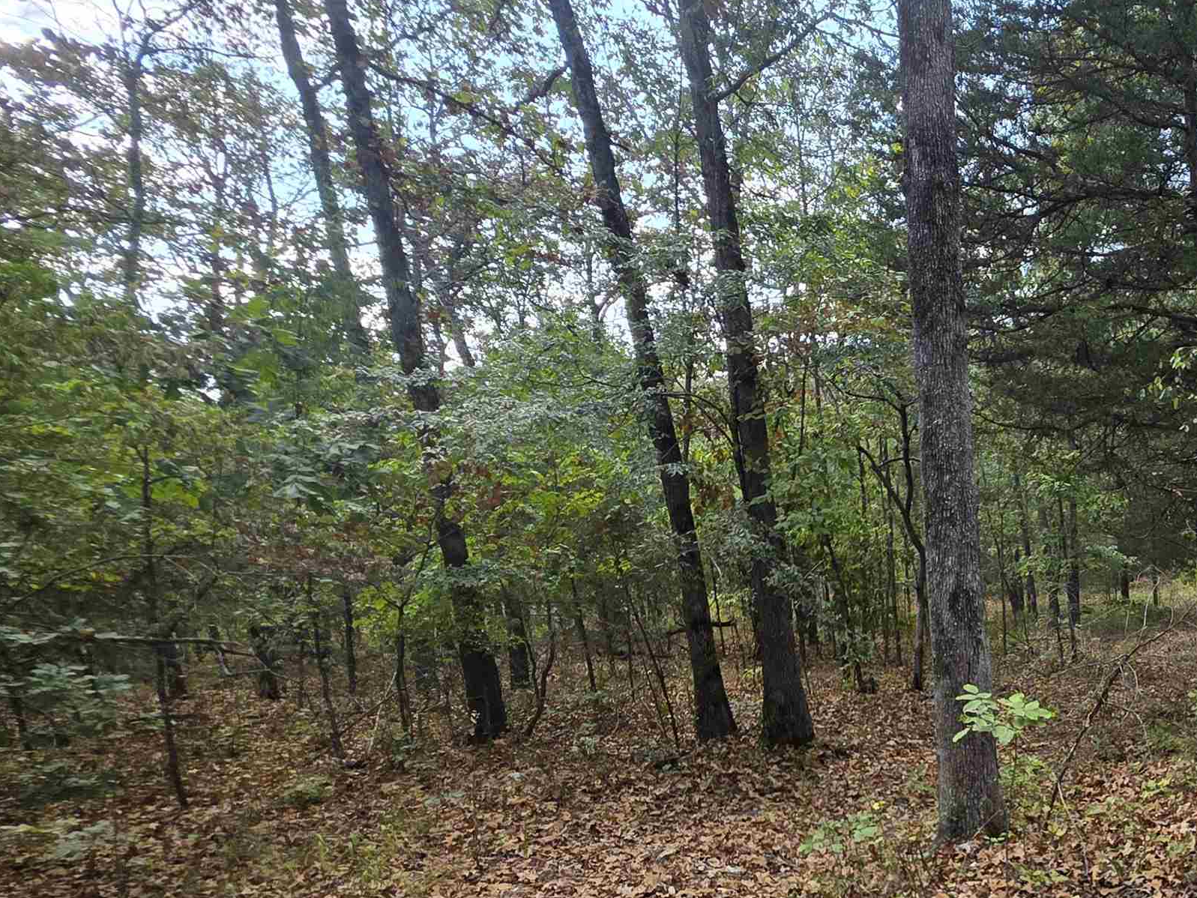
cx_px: 1076
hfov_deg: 59.2
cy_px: 630
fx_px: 865
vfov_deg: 53.3
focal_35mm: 25
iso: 40
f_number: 1.9
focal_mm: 2.2
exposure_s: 1/336
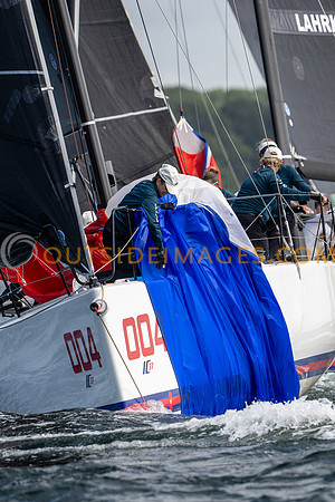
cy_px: 276
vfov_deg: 3.1
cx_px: 172
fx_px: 9217
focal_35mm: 660
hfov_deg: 2.1
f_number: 5.6
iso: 250
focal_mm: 400
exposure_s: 1/1250
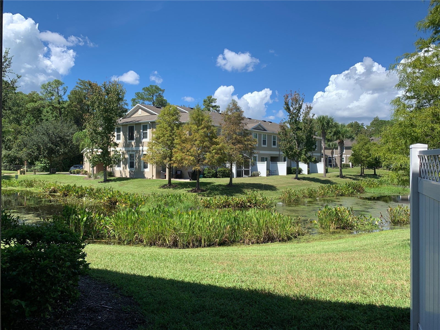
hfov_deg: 67.3
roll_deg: +0.2
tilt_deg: -1.1
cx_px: 220
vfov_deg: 53.1
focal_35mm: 26
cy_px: 165
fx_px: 330
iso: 25
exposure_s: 1/1661
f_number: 1.8
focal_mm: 4.25
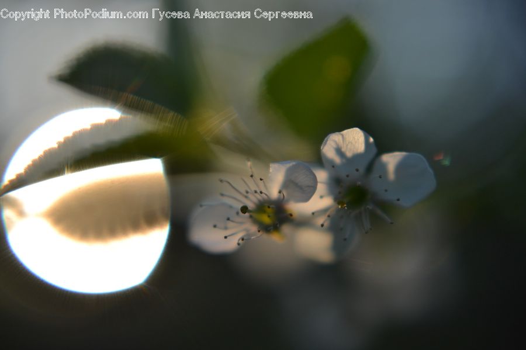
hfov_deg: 37.9
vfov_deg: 25.7
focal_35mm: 52
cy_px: 175
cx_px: 263
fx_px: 767
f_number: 1.8
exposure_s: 1/400
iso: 100
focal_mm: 35
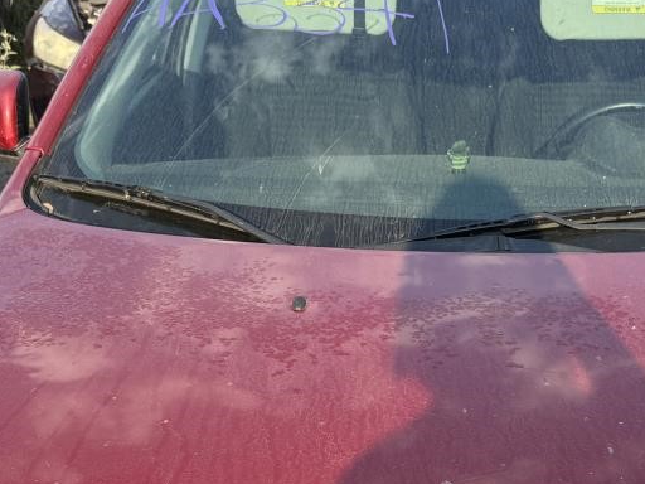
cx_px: 455
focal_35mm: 60
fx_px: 1118
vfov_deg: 23.7
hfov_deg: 31.8
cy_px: 449
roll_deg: +0.5
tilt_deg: -28.1
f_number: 1.78
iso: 100
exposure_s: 1/1727
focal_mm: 6.76
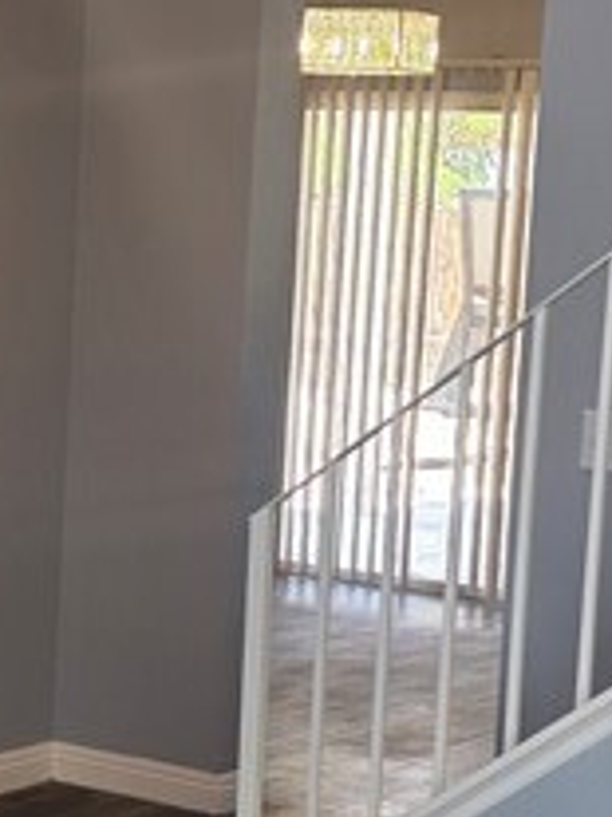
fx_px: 2690
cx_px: 130
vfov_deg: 17.2
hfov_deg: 12.9
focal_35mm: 114
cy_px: 533
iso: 80
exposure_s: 1/120
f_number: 1.7
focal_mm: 6.3
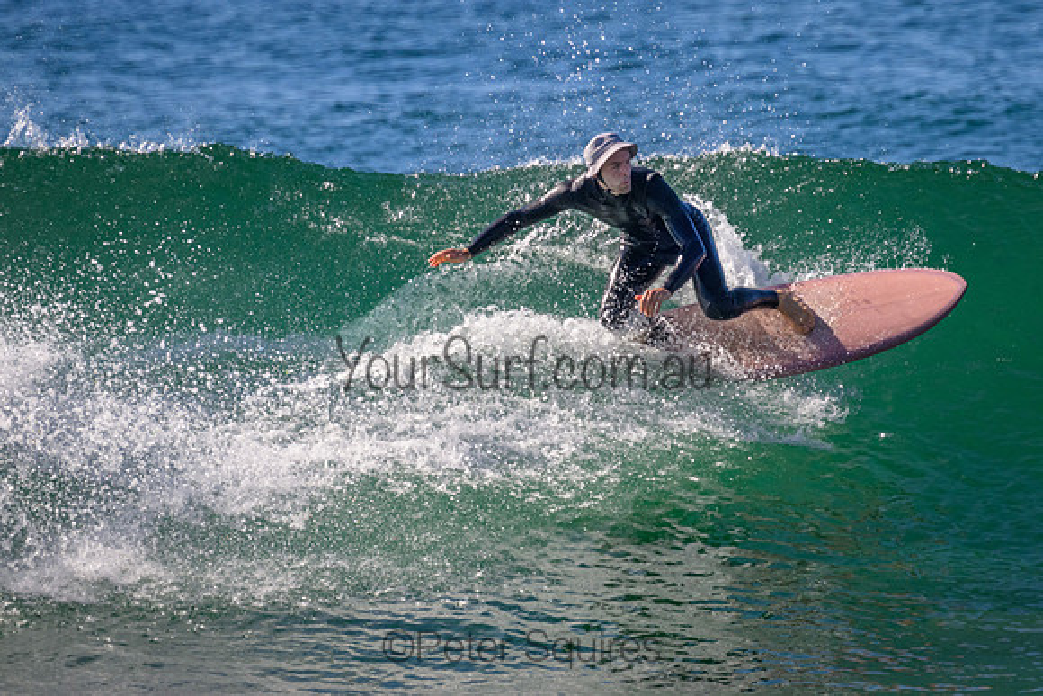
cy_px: 238
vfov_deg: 1.3
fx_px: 30523
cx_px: 687
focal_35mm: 1053
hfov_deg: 2.0
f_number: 11
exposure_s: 1/1600
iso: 1250
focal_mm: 800
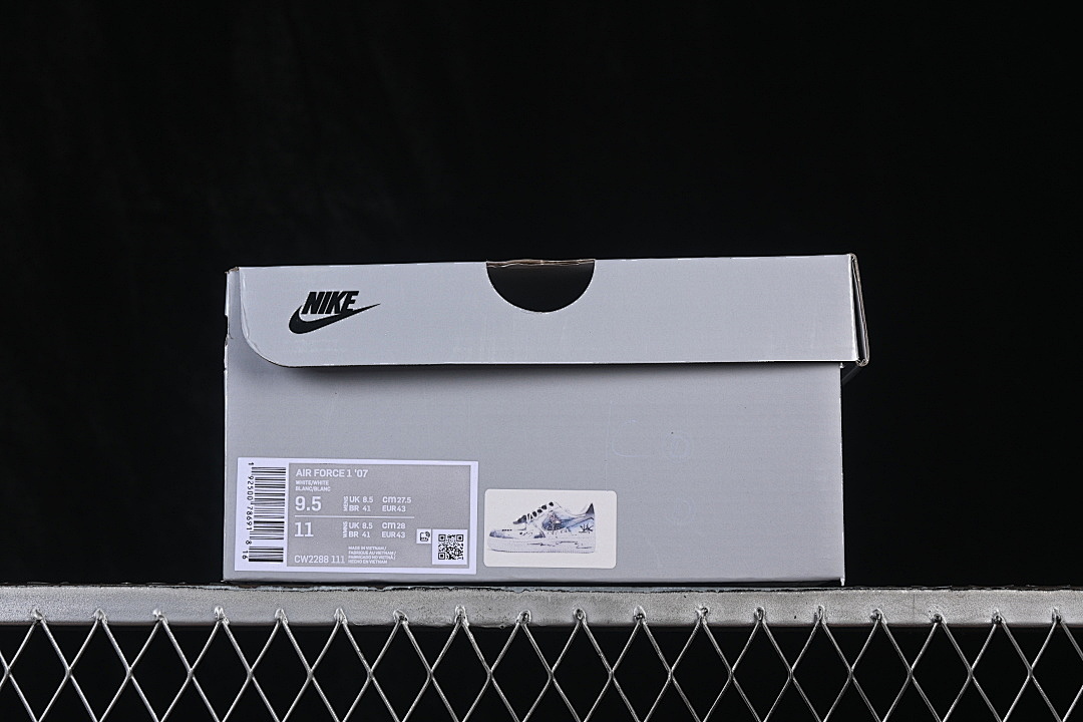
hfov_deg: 27.0
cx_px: 542
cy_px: 361
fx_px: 2256
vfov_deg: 18.2
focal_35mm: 75
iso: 160
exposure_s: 1/80
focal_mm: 50
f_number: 8
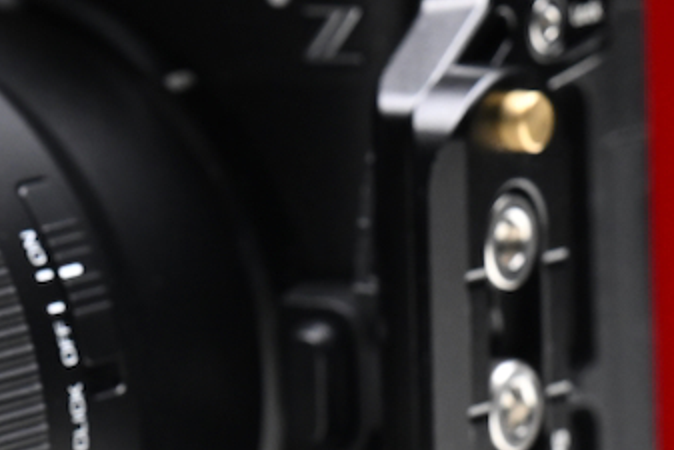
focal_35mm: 444
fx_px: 8316
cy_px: 431
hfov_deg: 4.6
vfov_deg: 3.1
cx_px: -358
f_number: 6.3
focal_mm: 78
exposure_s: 1/60
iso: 800
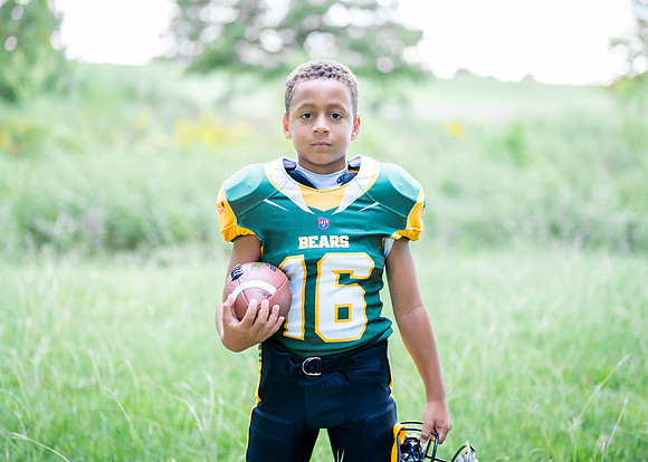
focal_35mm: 60
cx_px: 321
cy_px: 197
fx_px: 1108
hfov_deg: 32.6
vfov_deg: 23.6
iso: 320
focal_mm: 50
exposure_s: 1/1000
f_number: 1.2
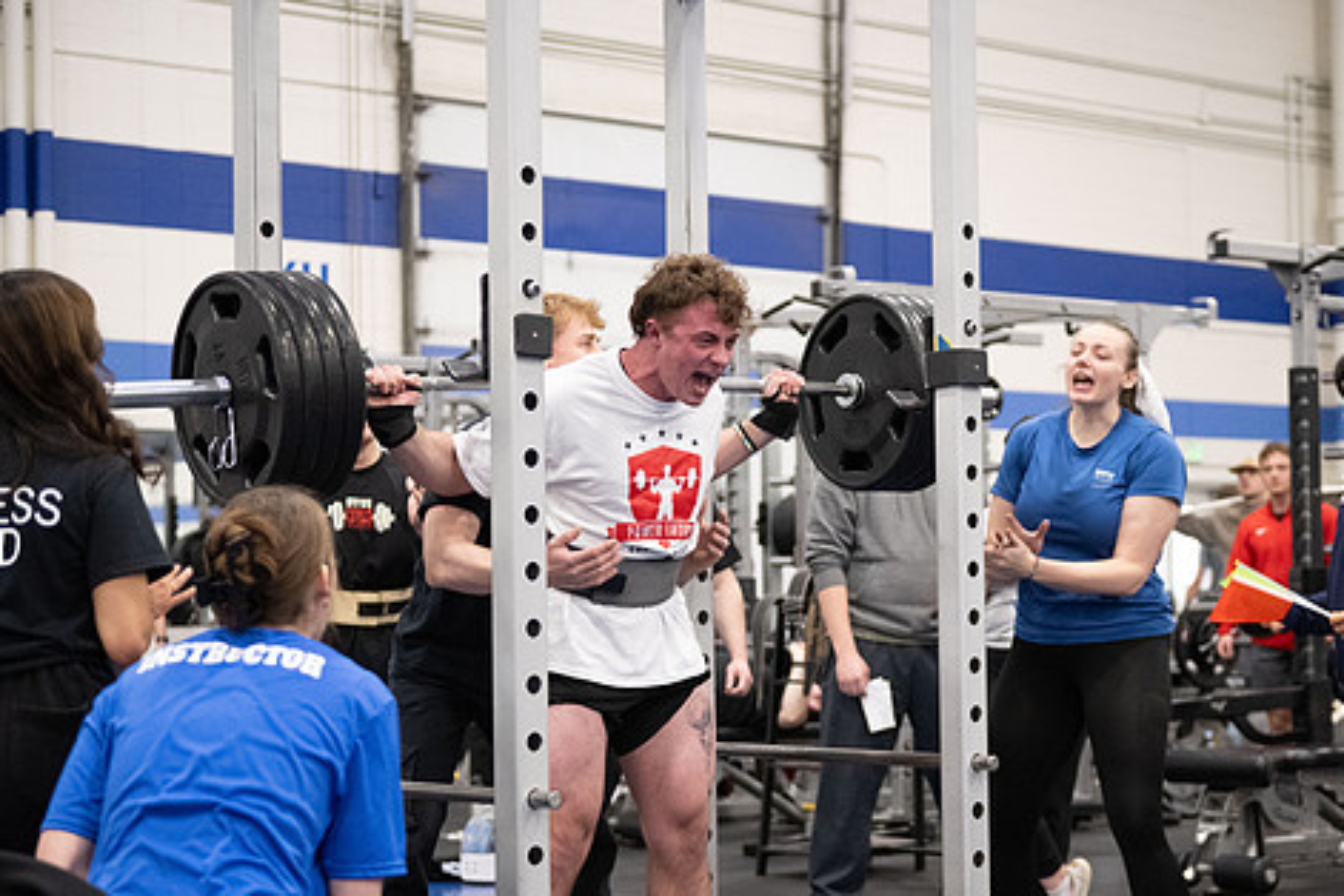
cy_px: 541
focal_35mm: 69
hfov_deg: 29.2
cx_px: 799
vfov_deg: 19.7
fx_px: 2576
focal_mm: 56
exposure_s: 1/200
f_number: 2.8
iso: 6400
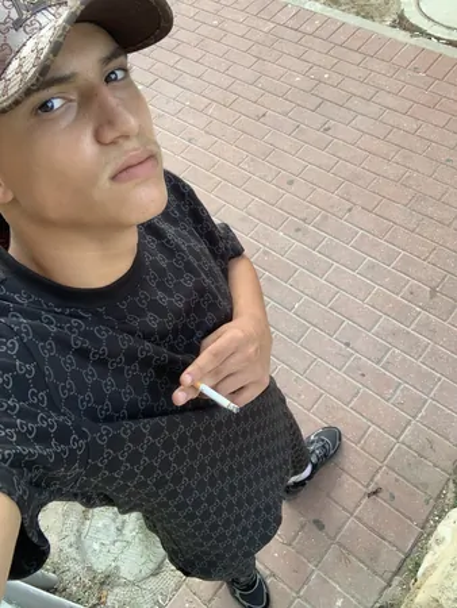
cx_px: 228
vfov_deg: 56.8
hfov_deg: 44.2
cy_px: 304
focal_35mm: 32
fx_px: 563
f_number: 2.2
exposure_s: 1/82
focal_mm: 2.87
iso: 64
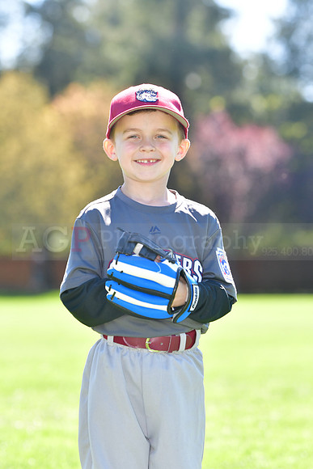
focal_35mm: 195
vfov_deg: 10.5
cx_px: 156
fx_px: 2541
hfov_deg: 7.0
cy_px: 234
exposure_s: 1/800
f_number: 4.5
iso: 400
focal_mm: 130
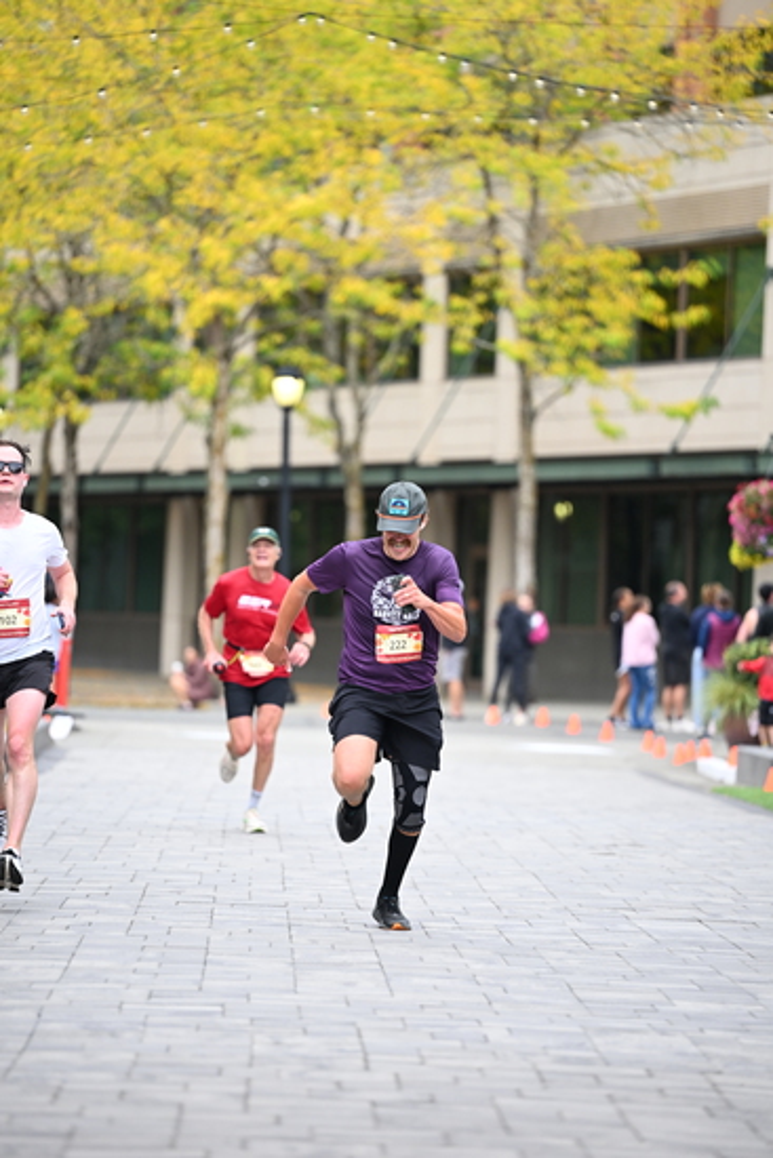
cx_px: 386
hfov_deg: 7.9
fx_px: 5632
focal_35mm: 175
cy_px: 579
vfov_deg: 11.7
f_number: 2.8
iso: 800
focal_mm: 175
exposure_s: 1/1600
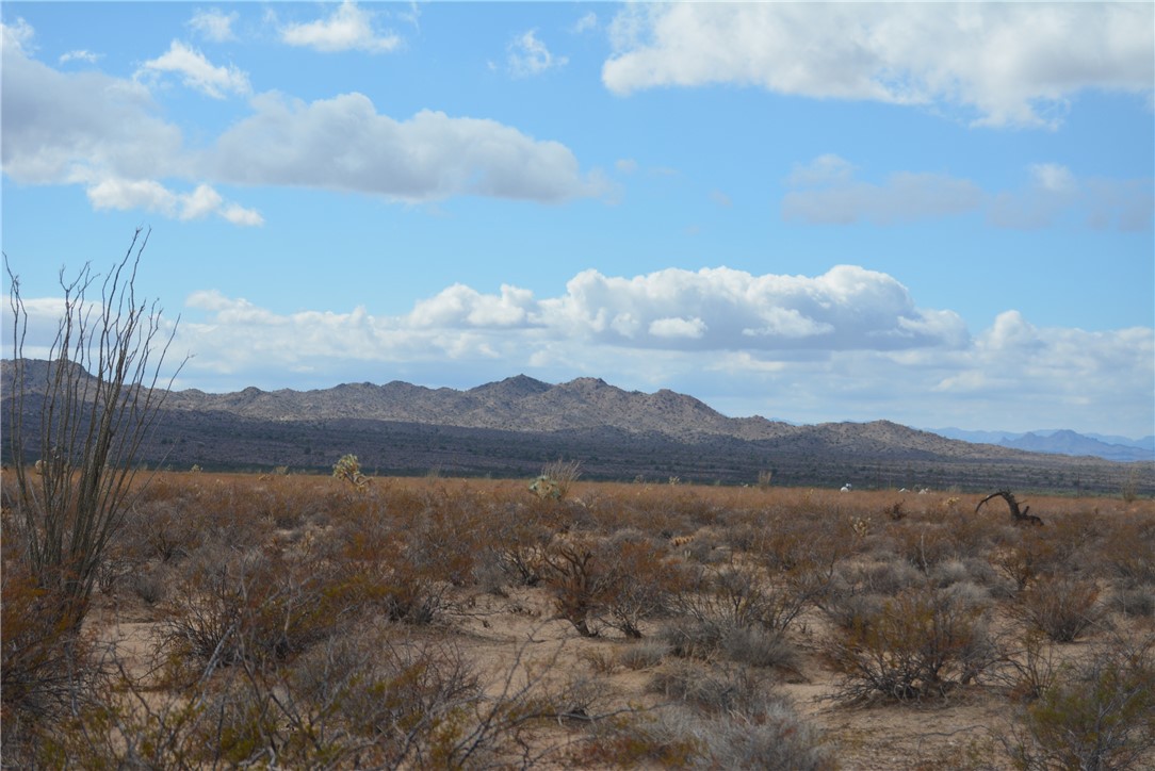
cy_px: 386
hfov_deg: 24.6
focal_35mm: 82
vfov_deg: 16.6
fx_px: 2648
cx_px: 578
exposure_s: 1/2000
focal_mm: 55
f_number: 8
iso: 400
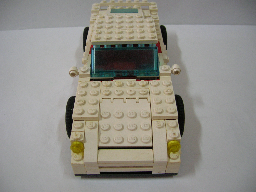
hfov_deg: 54.0
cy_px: 96
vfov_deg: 41.7
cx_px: 128
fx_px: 251
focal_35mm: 34
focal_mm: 5.7
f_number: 2.9
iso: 100
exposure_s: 1/9.3
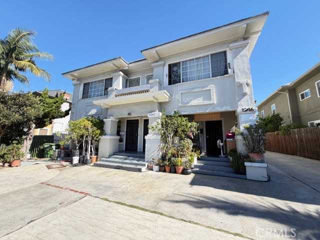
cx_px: 160
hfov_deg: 102.1
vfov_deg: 85.7
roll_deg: -0.4
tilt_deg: +9.2
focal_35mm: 14
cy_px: 120
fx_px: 129
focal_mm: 2.22
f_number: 2.2
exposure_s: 1/502
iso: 50
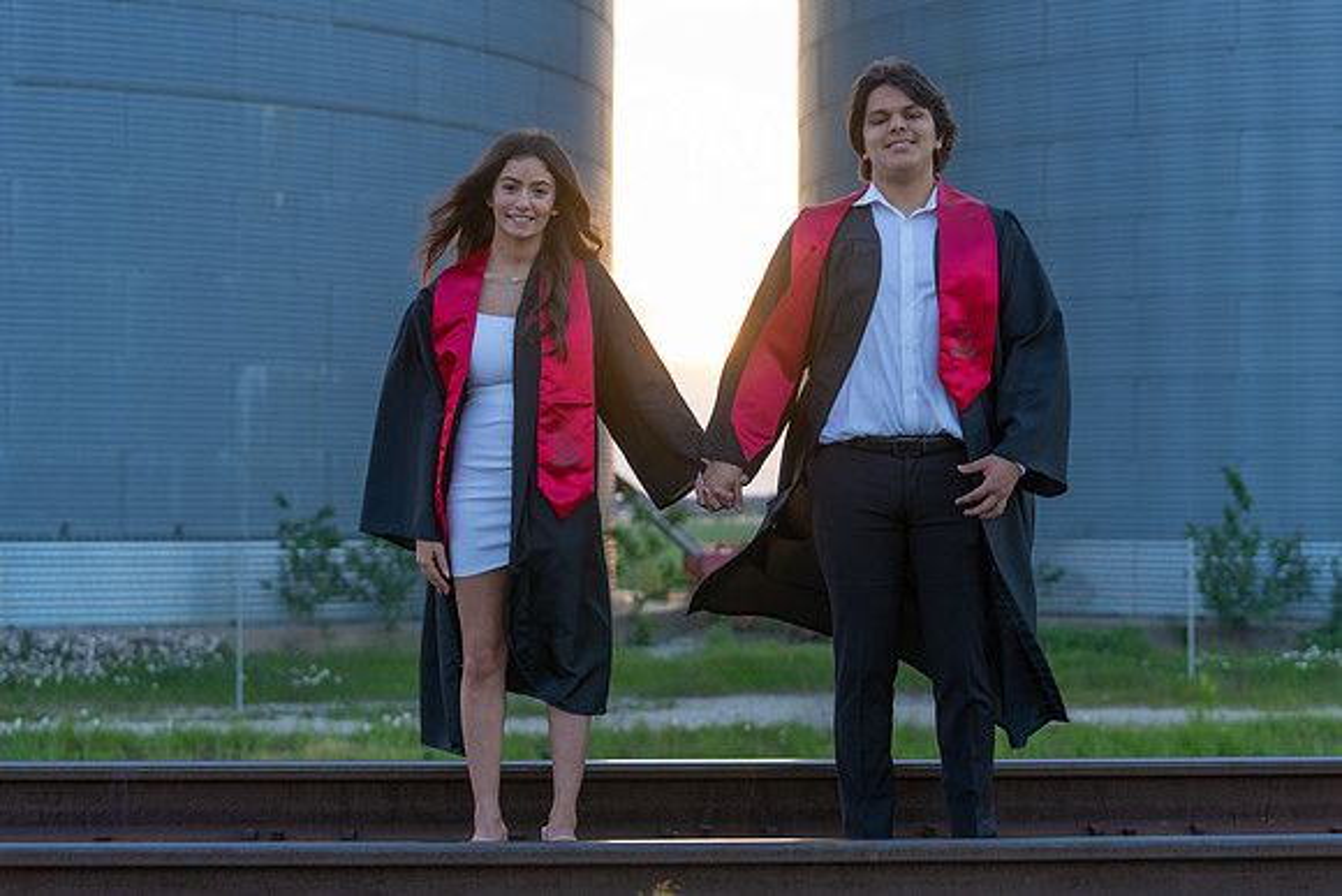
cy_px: 448
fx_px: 2610
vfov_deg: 19.5
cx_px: 671
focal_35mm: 70
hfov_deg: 28.8
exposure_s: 1/320
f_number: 3.5
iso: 500
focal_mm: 70
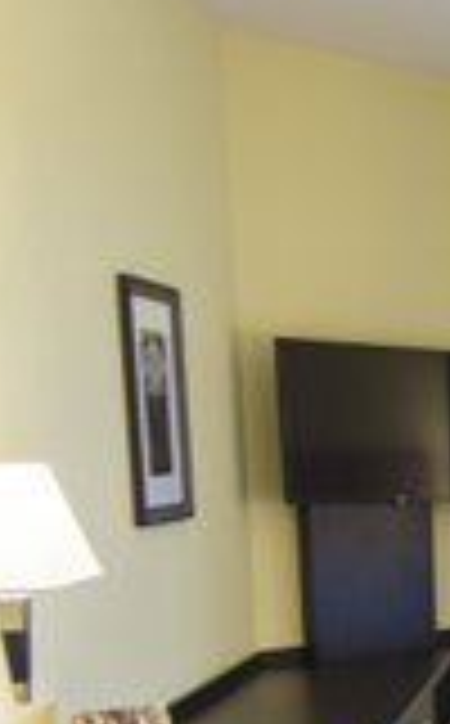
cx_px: 747
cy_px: 760
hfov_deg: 15.3
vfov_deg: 25.5
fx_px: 1498
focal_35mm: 76
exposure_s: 1/10
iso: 100
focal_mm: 10
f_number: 3.5
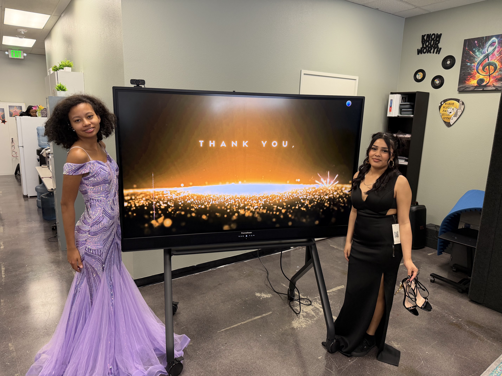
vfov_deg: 56.8
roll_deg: -1.8
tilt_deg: -12.3
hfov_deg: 71.6
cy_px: 188
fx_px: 348
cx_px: 251
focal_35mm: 24
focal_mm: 6.76
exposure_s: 1/60
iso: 160
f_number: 1.78
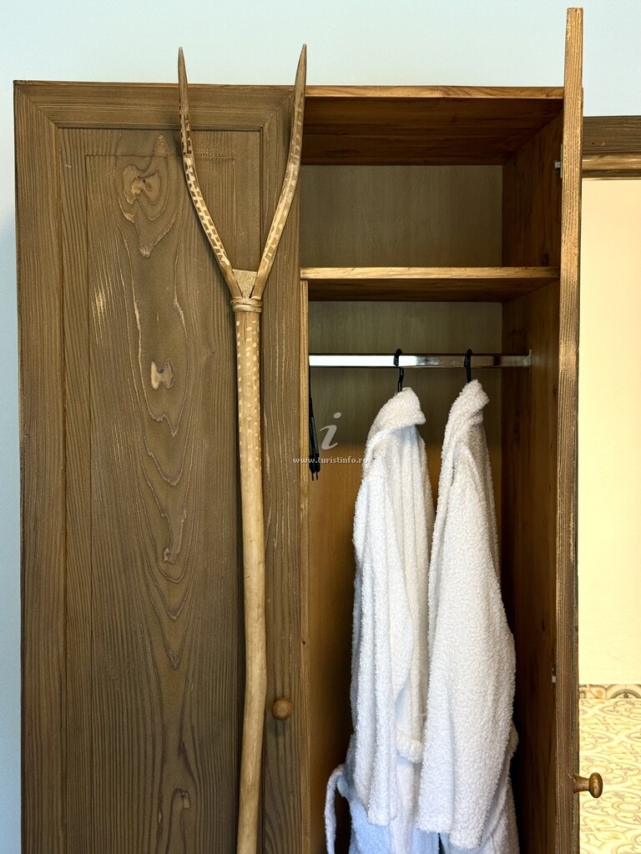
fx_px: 1185
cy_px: 427
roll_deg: -0.4
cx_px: 320
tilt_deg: -1.2
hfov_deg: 30.3
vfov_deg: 39.7
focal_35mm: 48
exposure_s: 1/60
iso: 125
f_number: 1.78
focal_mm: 6.76
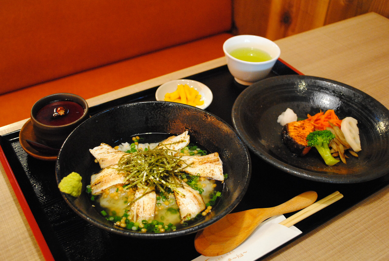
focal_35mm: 42
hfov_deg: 46.3
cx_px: 194
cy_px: 130
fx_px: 455
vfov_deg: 32.0
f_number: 4.5
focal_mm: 28
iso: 1600
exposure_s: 1/30
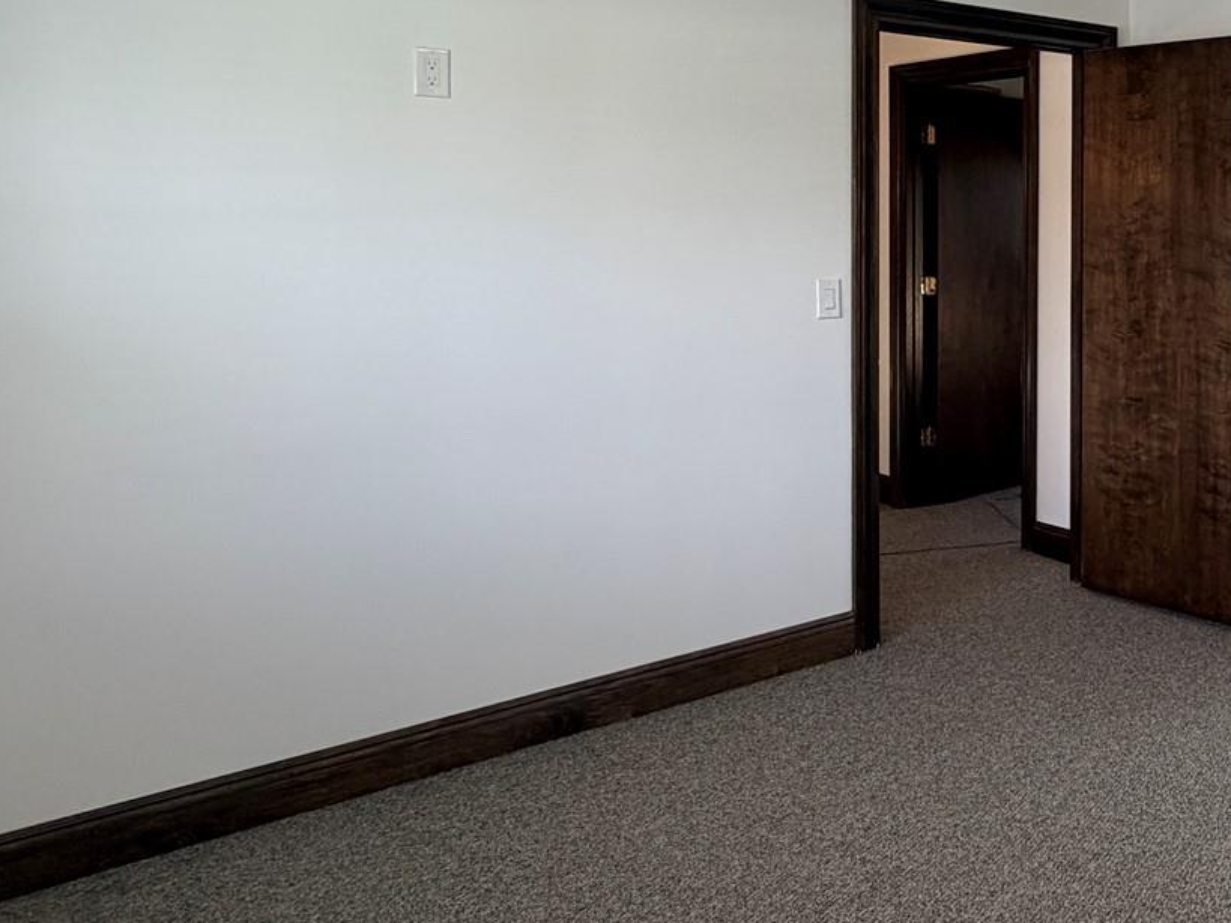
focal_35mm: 35
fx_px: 1244
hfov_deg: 45.5
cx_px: 1196
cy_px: 238
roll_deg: -0.1
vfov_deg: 39.6
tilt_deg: -1.4
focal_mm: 2.22
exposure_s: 1/120
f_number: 2.2
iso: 125
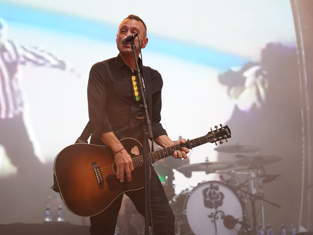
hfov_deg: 17.3
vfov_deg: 13.0
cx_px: 158
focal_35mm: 114
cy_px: 118
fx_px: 1031
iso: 640
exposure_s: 1/125
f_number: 4
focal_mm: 105
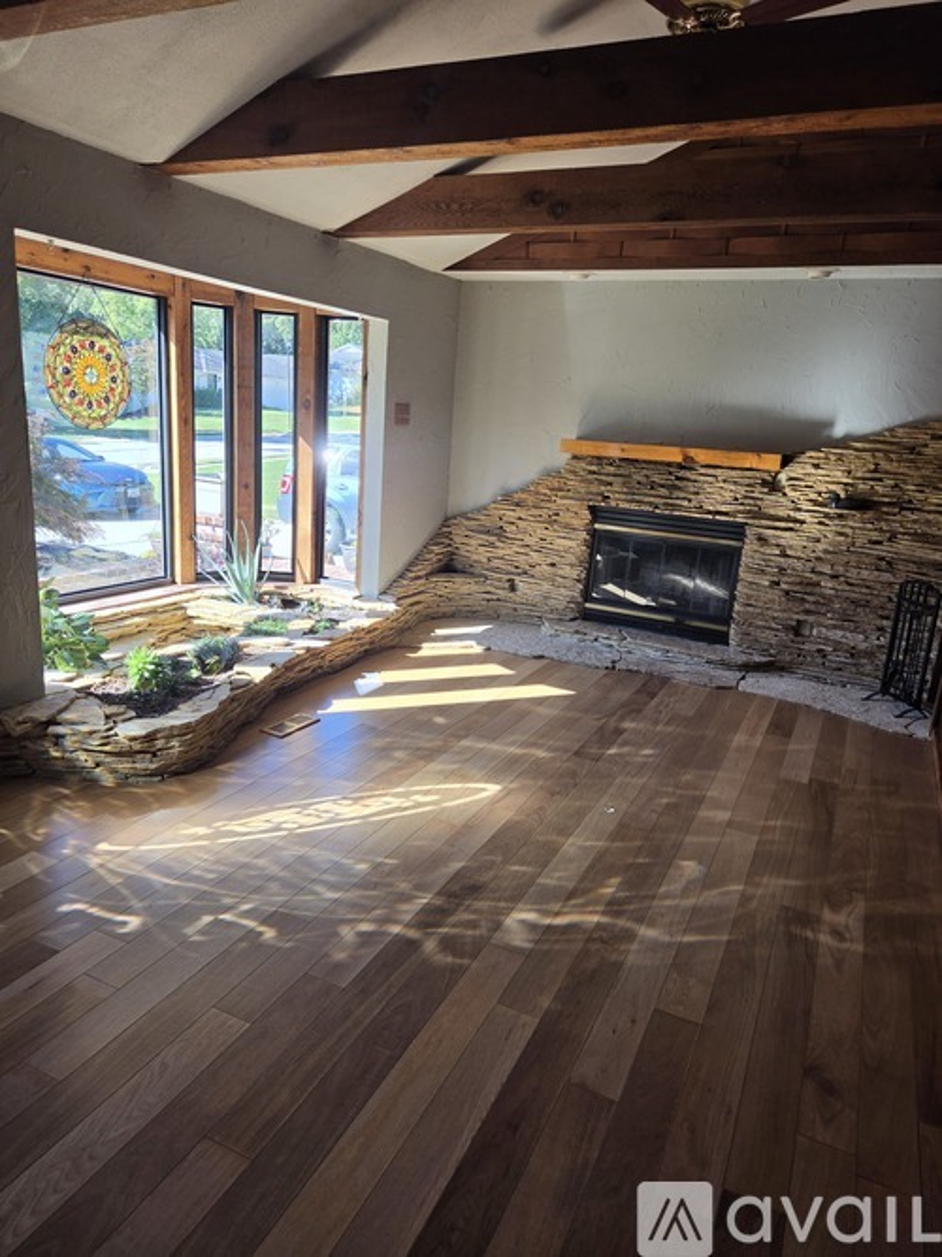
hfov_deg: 58.9
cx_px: 471
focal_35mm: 23
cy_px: 628
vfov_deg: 73.9
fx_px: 835
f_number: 1.8
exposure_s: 1/577
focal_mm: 5.4
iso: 80
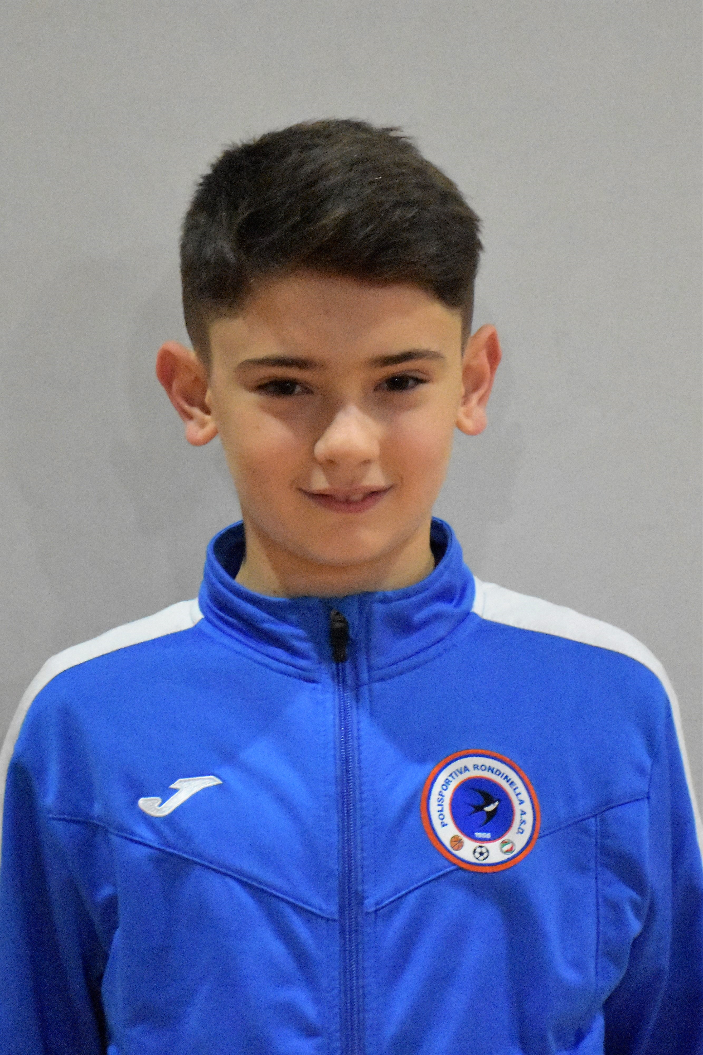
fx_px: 2724
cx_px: 352
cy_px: 528
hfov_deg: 14.7
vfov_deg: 21.9
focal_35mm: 93
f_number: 5
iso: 9000
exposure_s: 1/250
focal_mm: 62
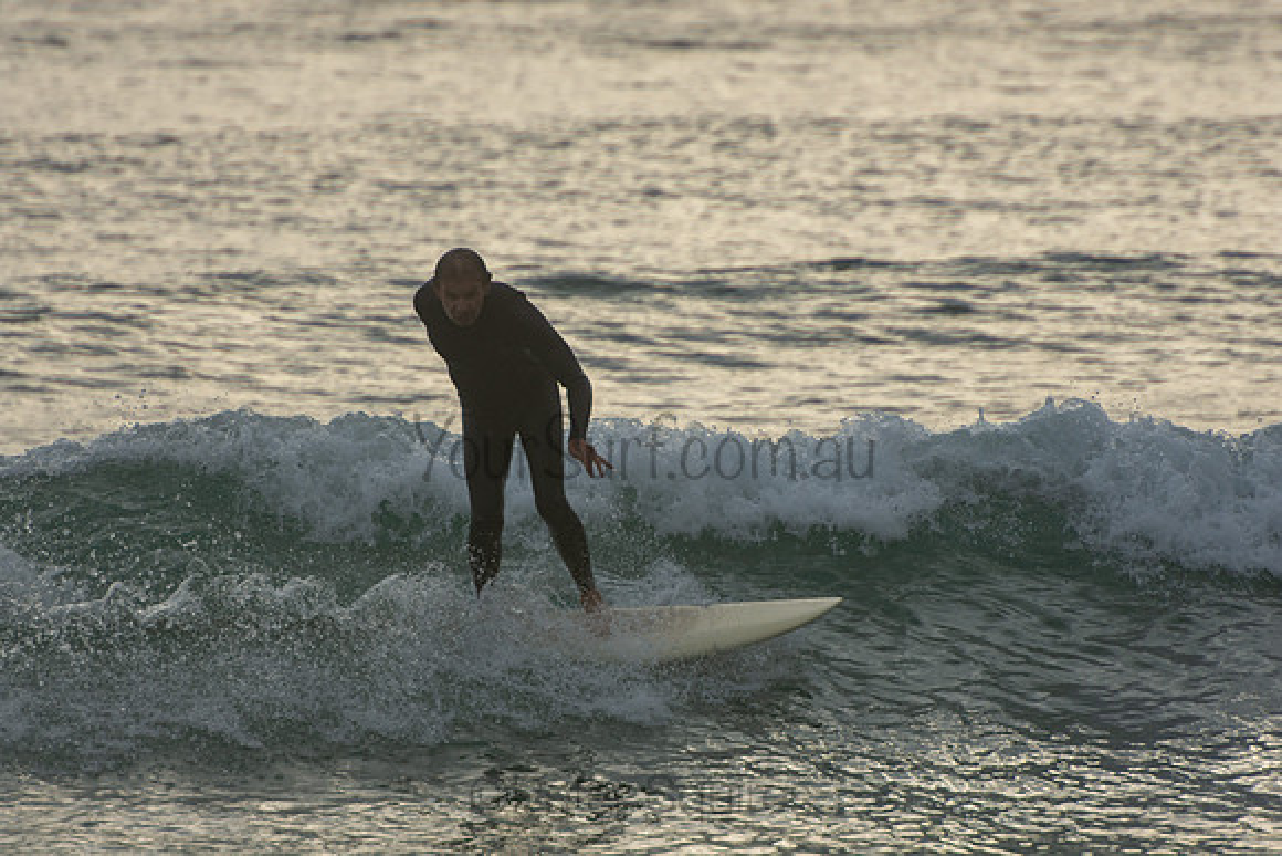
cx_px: 641
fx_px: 21371
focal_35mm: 600
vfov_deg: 2.3
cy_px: 428
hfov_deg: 3.4
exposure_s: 1/1000
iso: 200
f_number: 5.6
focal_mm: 400
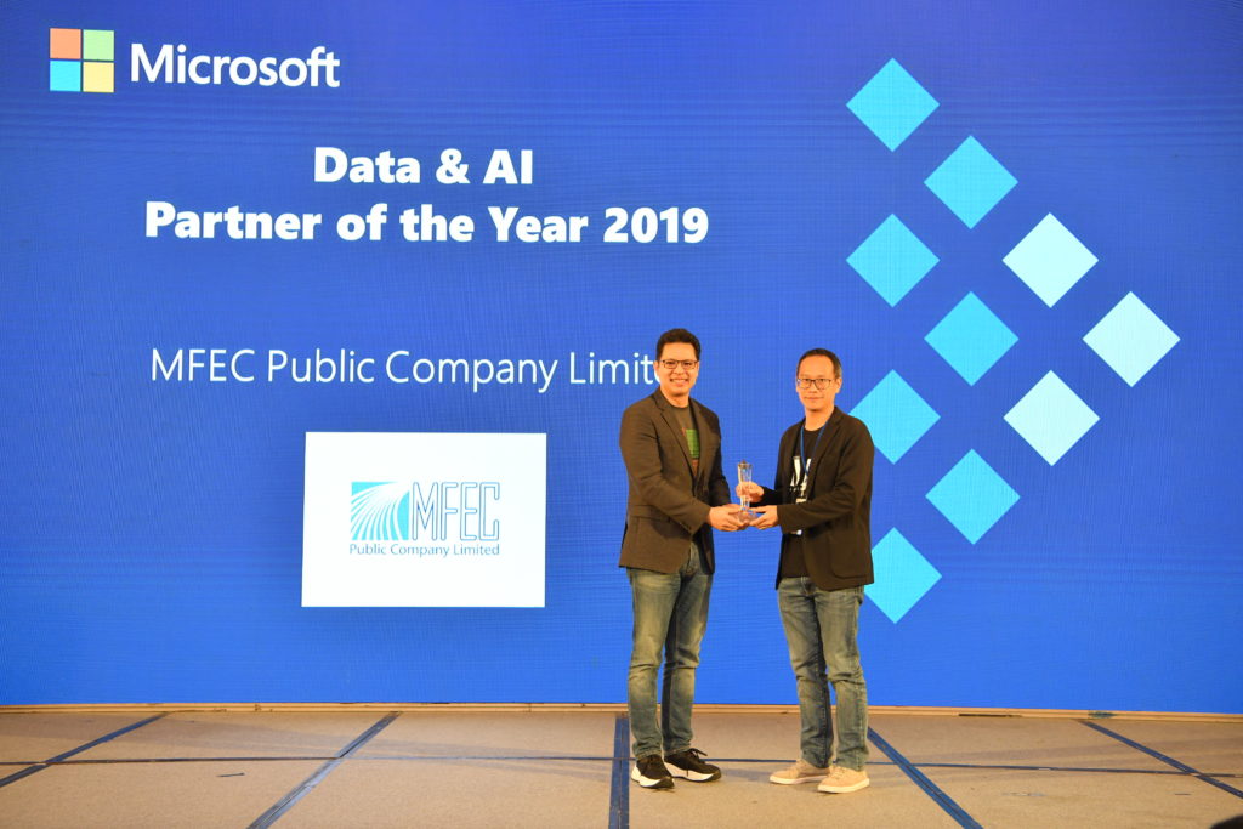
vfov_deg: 28.1
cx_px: 622
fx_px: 1657
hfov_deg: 41.1
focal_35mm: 48
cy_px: 414
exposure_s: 1/100
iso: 1000
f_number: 4
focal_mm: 48
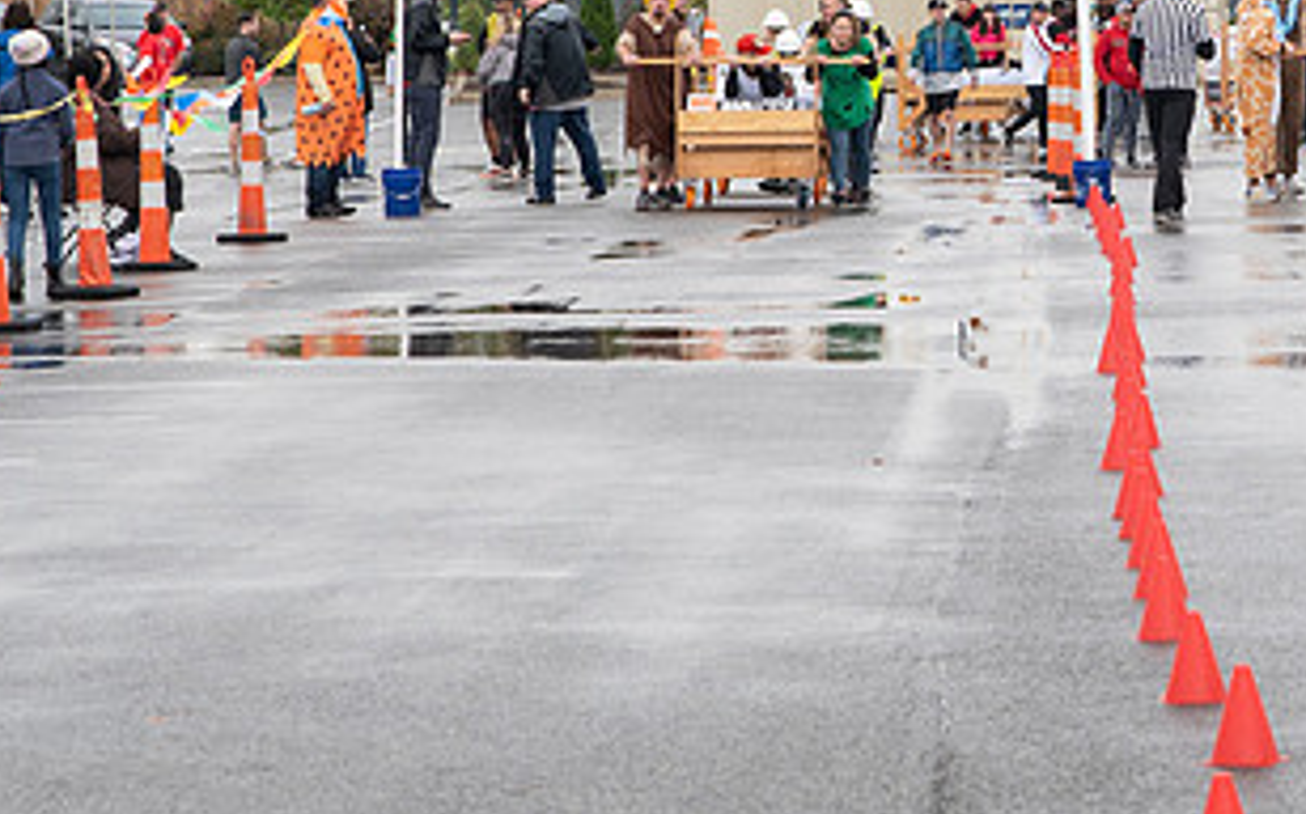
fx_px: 6615
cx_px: 1067
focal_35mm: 186
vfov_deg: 7.0
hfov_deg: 11.2
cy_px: 169
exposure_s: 1/400
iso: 400
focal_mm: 70
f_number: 6.3
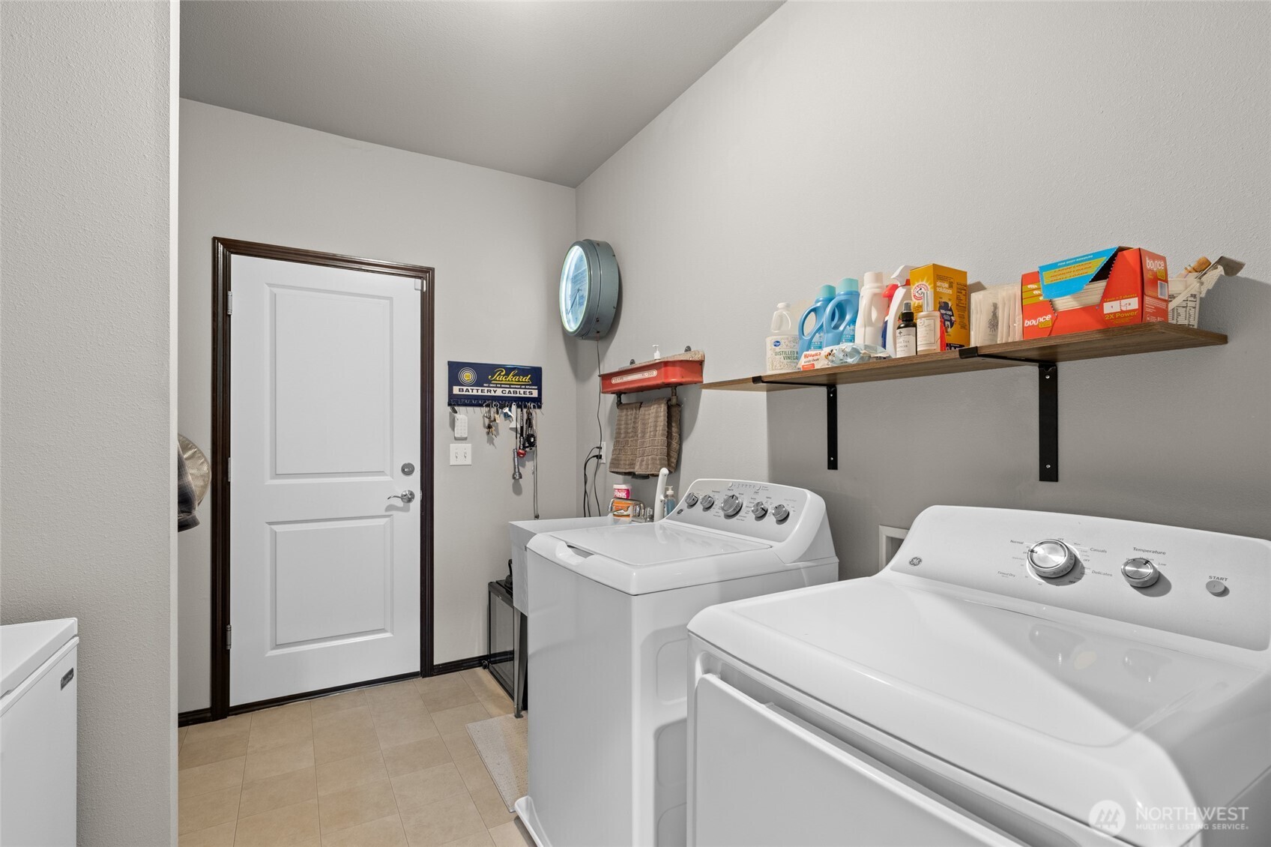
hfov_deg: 96.7
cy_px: 424
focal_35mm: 16
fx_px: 565
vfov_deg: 73.7
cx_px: 636
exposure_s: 4
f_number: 8
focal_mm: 16
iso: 250
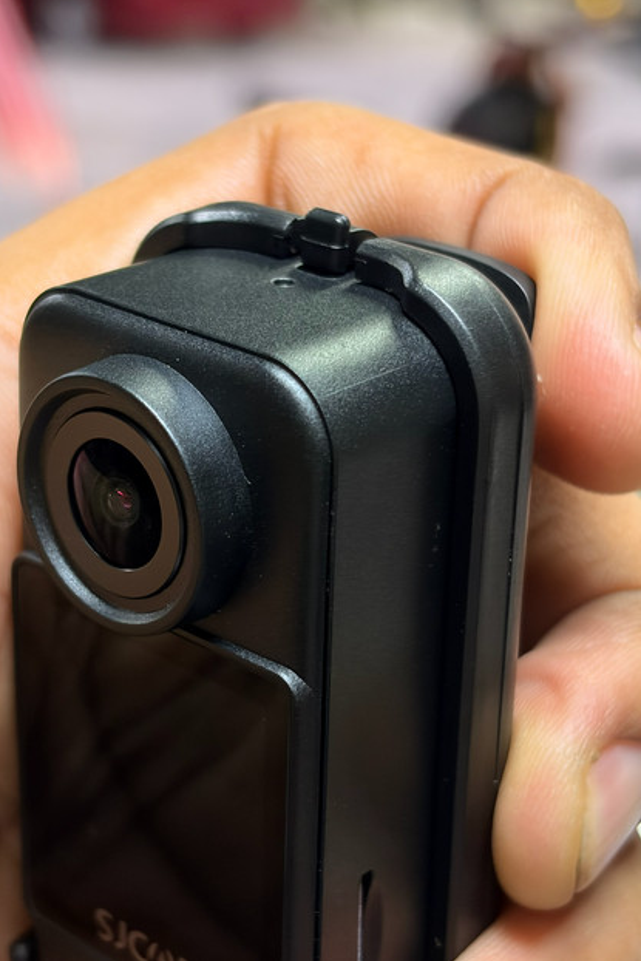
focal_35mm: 73
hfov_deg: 18.7
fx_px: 1948
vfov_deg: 27.7
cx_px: 264
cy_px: 480
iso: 125
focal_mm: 5.96
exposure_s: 1/50
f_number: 1.6
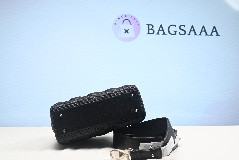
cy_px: 80
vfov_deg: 34.2
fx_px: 259
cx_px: 120
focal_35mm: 39
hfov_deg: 49.5
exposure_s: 1/2
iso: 100
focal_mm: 39
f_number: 16
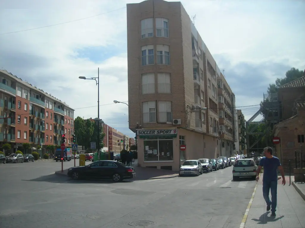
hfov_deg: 49.0
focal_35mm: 38
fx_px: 335
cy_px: 114
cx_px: 152
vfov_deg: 37.7
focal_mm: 6.3
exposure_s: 1/287
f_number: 6.4
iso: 50
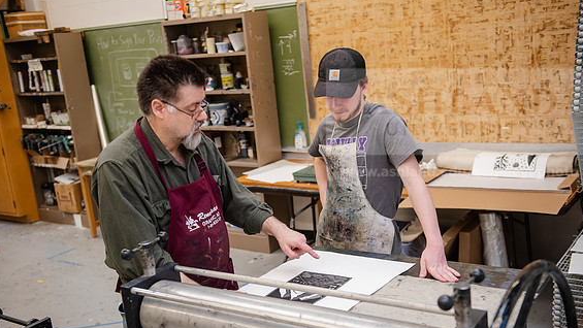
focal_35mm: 43
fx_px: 665
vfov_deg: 27.7
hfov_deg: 47.4
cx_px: 295
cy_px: 193
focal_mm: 40
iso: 400
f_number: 3.2
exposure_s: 1/160
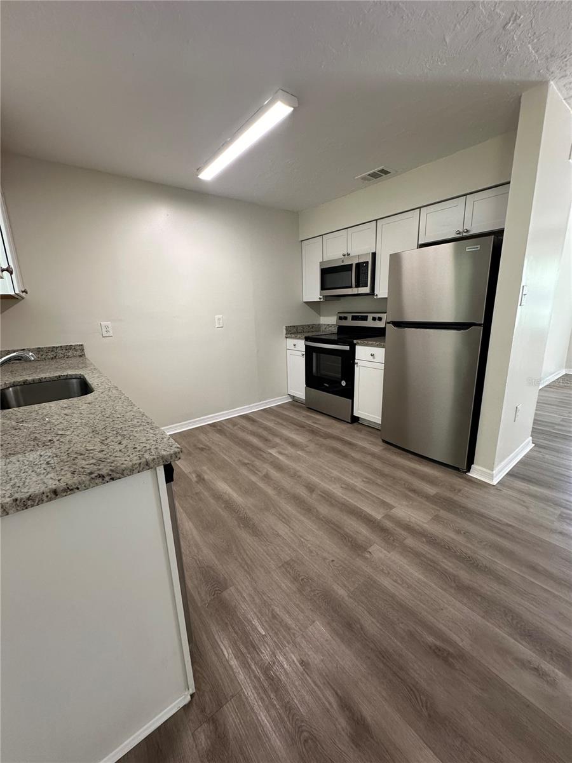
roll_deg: +1.2
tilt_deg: -13.1
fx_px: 308
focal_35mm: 14
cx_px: 286
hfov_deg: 85.7
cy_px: 382
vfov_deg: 102.1
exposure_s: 1/120
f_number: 2.2
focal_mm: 2.22
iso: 160
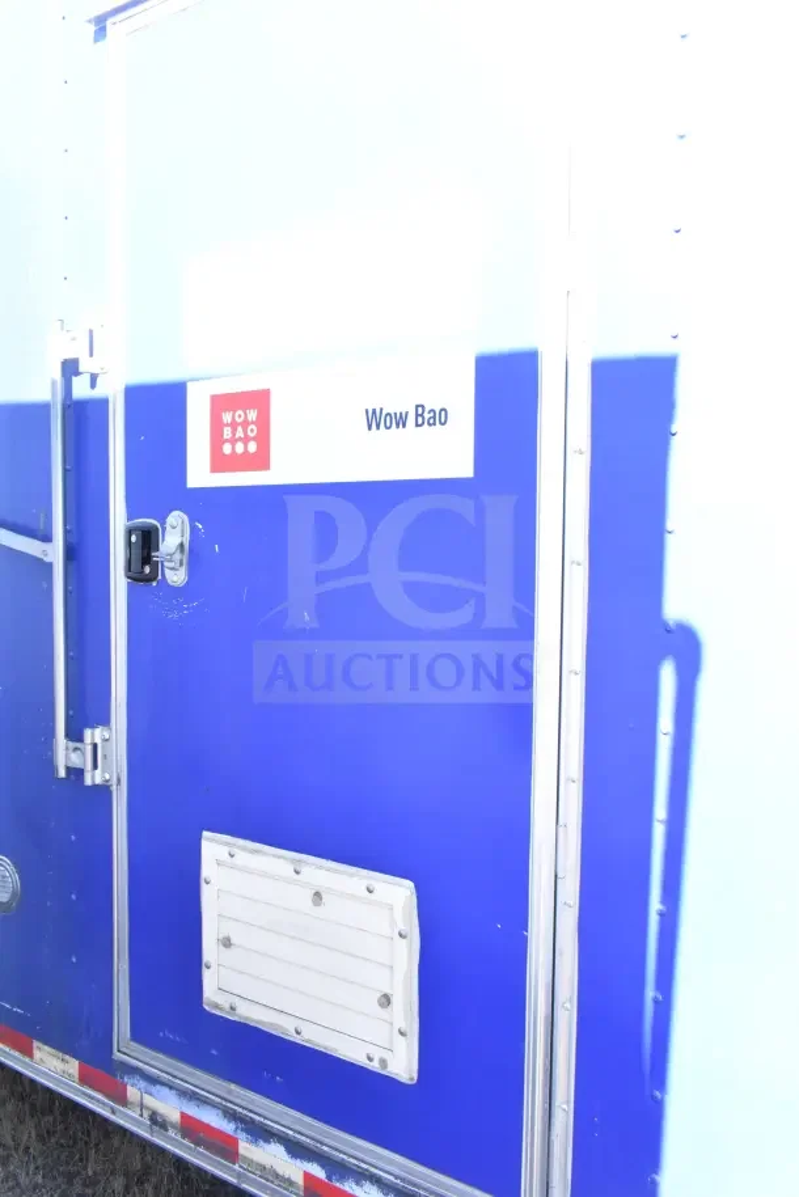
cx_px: 400
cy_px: 598
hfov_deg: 48.0
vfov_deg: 67.4
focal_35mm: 27
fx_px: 898
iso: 6400
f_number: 13
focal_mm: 18
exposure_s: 1/640
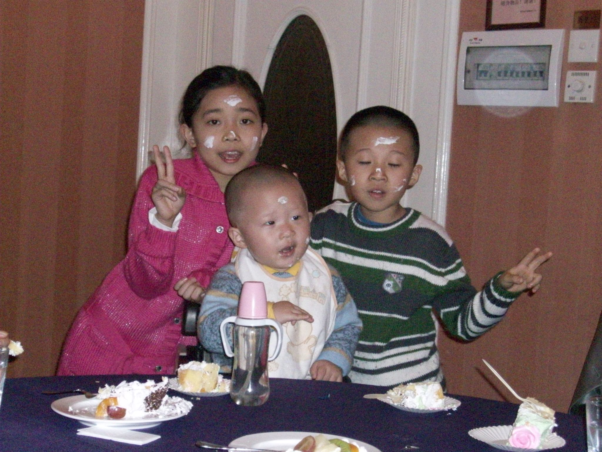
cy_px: 226
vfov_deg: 22.3
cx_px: 301
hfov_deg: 29.4
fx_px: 1148
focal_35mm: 66
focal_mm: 11
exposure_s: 1/194
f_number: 4.1
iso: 800
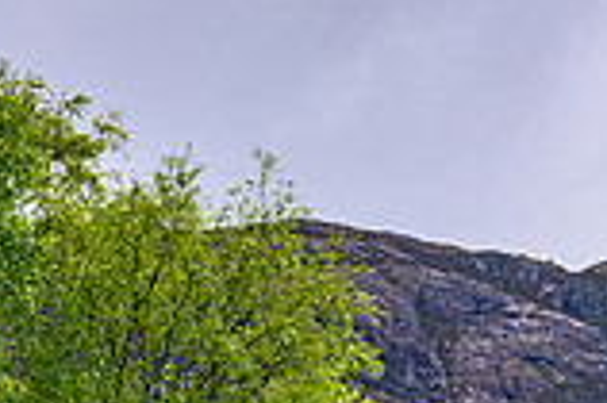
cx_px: 1068
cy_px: 393
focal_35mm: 257
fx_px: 4329
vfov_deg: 5.3
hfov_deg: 7.8
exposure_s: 1/50
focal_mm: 70
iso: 100
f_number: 8
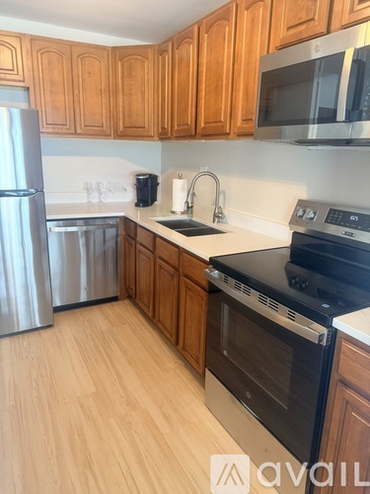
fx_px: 342
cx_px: 185
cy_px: 247
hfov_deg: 56.8
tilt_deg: -15.6
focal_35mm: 24
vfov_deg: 71.6
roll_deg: -2.3
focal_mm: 6.76
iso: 250
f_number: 1.78
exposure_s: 1/60
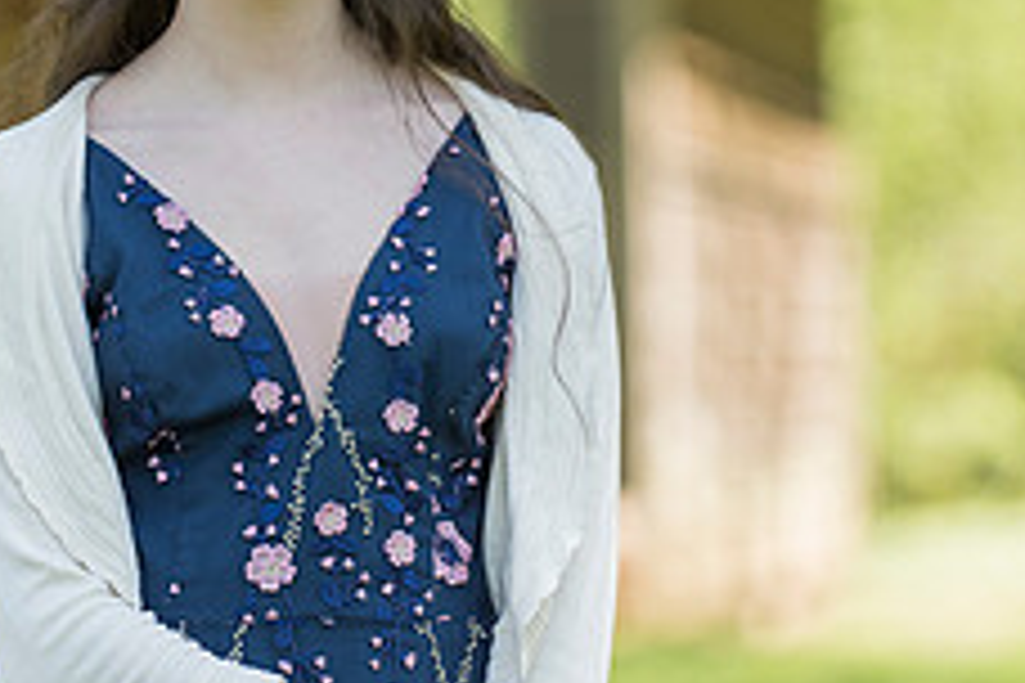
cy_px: 65
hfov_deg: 5.2
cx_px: 414
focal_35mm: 394
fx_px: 11217
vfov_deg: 3.5
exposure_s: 1/1250
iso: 400
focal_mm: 155
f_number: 2.8
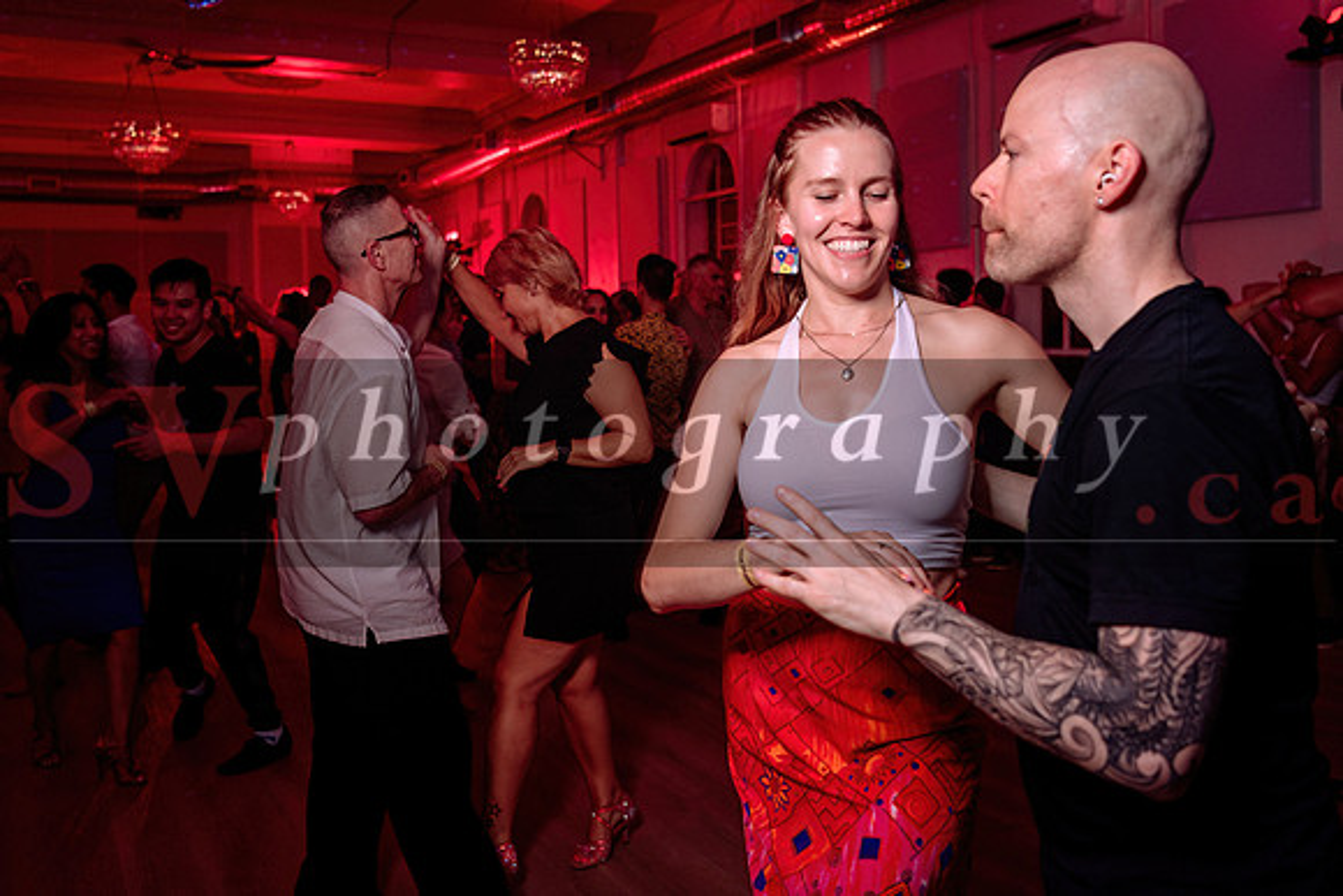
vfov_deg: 37.5
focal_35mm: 35
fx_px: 1316
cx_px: 688
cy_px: 369
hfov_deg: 54.1
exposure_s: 1/60
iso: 800
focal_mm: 30
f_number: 3.2
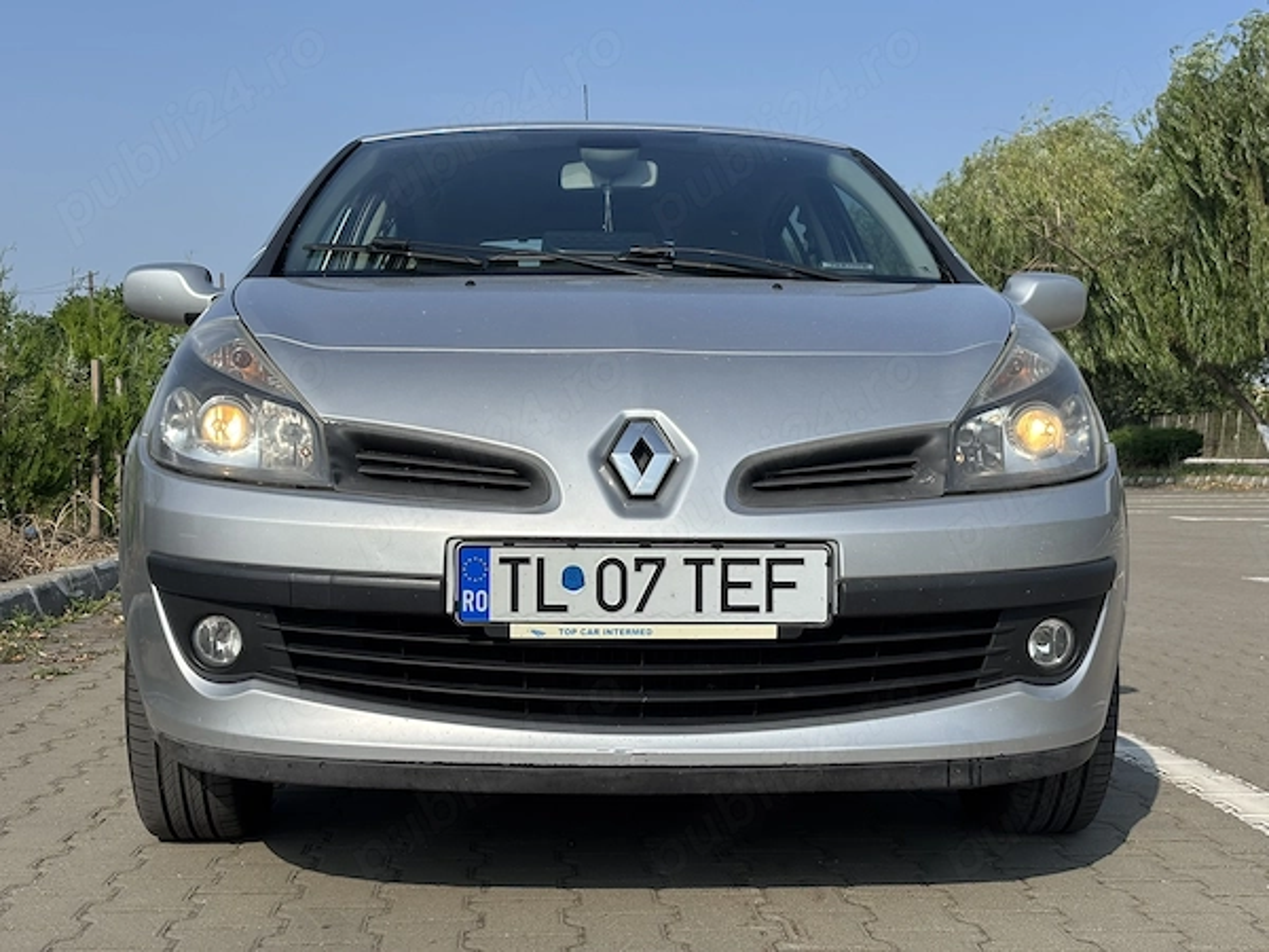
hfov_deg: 36.8
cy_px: 476
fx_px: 1906
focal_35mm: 52
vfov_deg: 28.0
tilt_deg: -1.2
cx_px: 634
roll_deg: -0.6
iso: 32
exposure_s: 1/3534
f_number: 1.6
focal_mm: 5.96
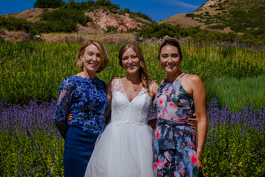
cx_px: 132
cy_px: 88
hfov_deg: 27.0
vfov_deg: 18.2
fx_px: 552
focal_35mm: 75
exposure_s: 1/200
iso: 200
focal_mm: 75
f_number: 16
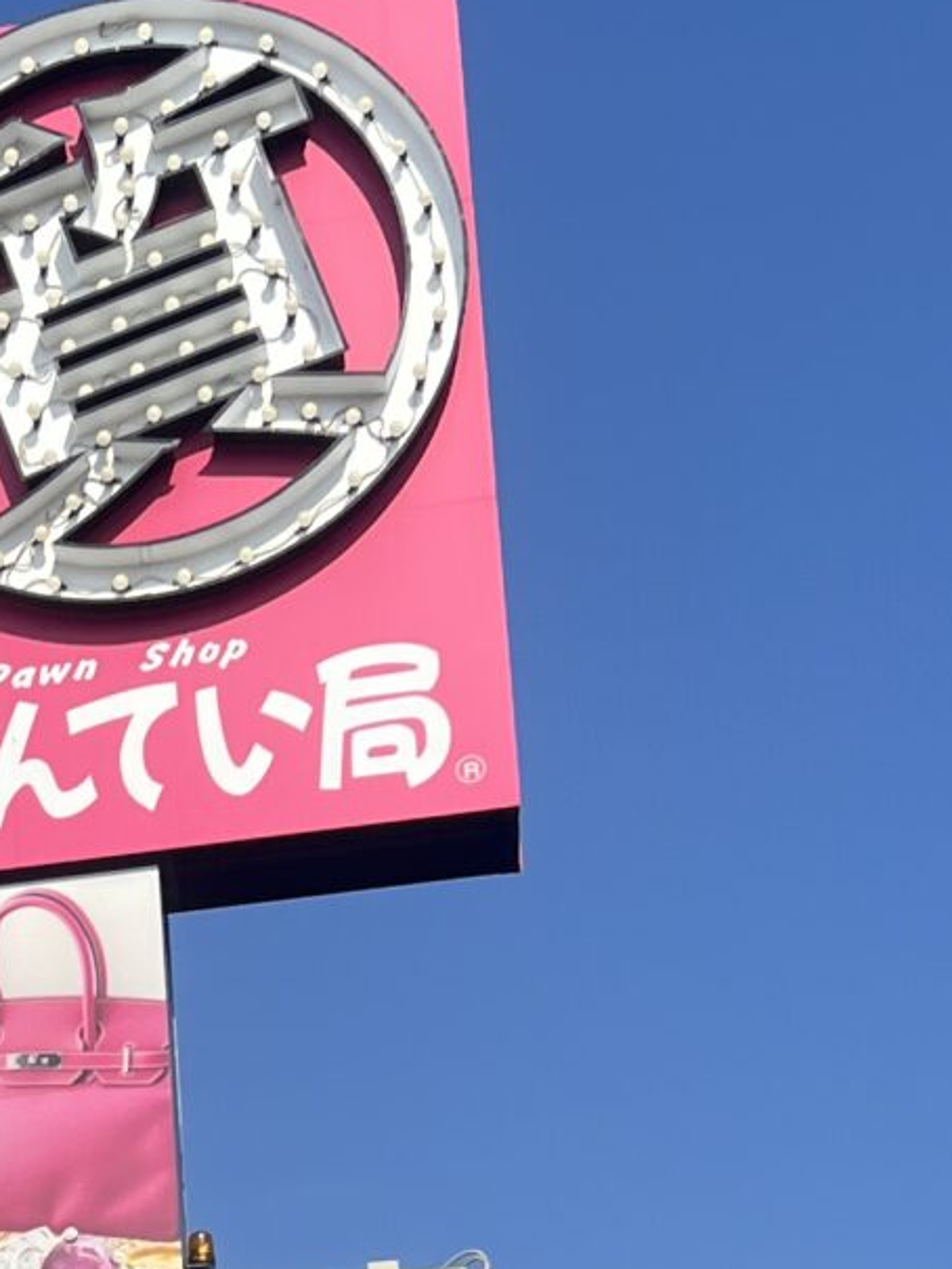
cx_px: -476
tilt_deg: +15.4
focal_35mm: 110
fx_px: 4032
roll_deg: +1.4
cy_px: 1649
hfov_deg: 12.8
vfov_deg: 16.9
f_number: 1.5
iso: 50
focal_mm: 5.7
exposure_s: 1/6993
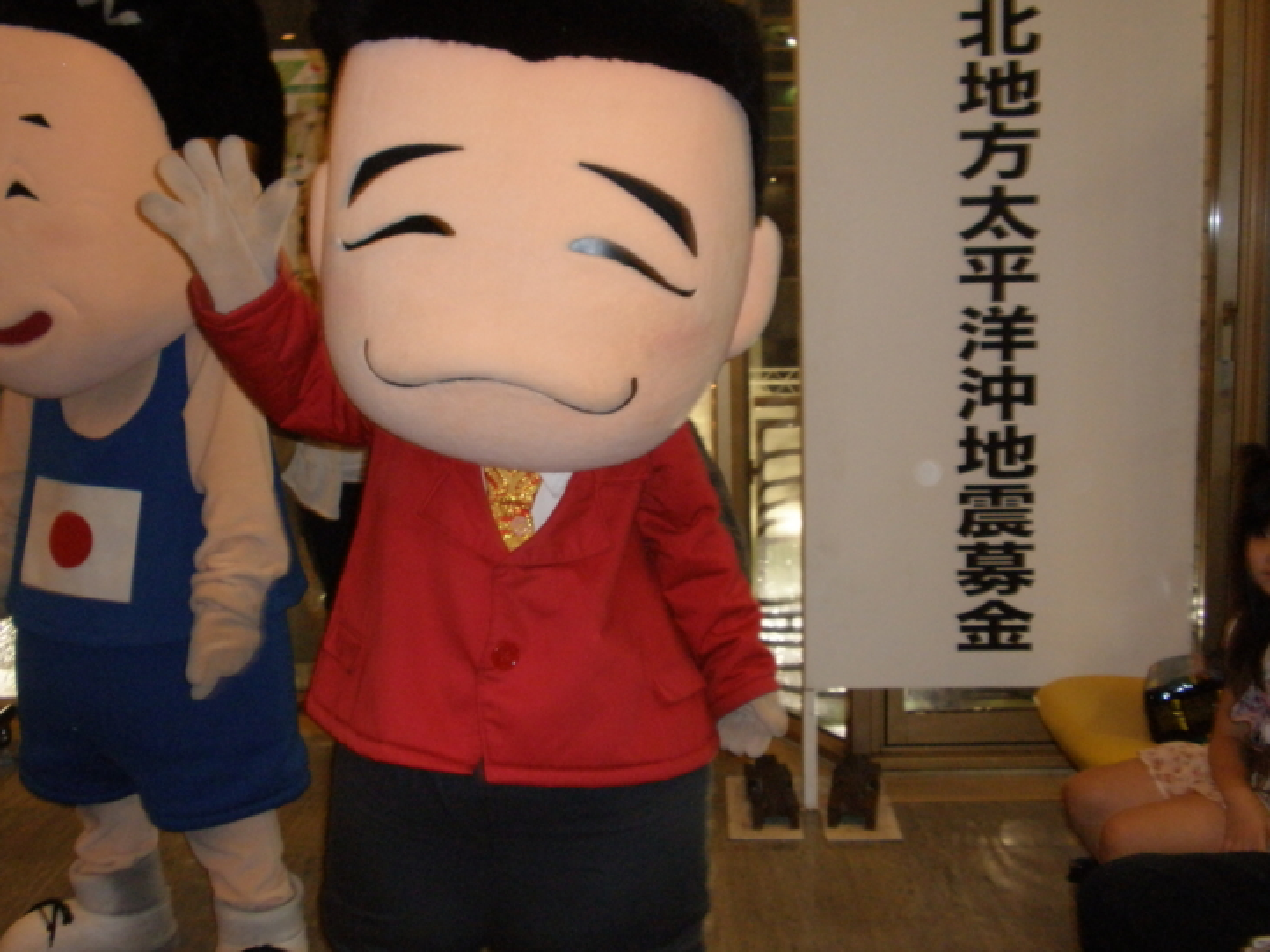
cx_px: 617
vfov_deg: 35.1
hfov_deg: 45.8
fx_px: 1504
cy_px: 443
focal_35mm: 41
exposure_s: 1/30
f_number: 3.5
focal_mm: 6.6
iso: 200
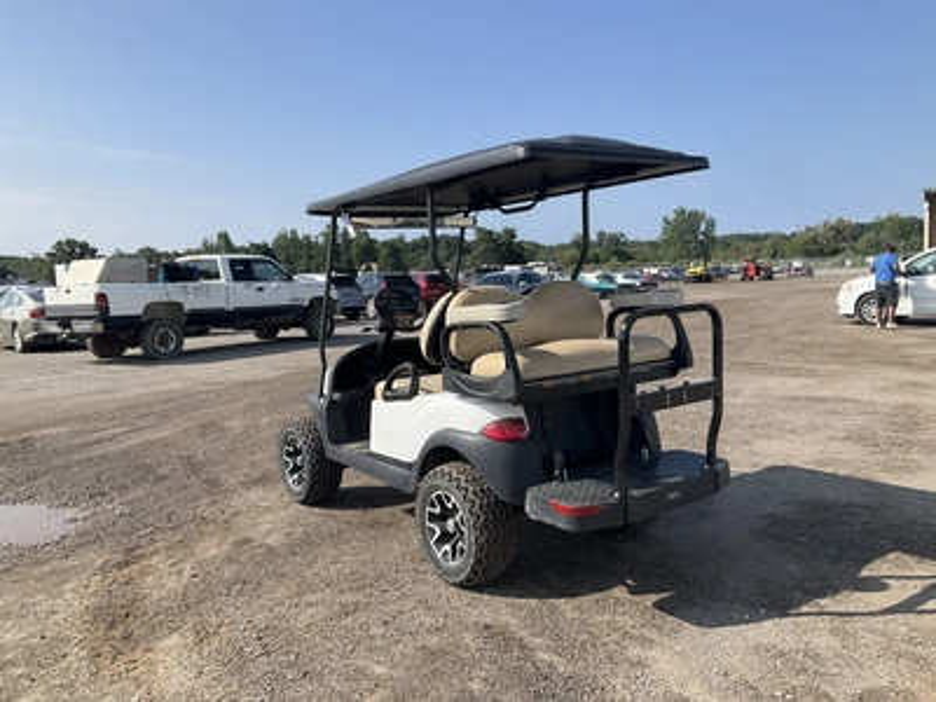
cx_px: 468
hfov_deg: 61.7
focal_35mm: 29
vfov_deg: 48.2
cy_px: 351
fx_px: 784
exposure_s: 1/1577
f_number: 1.8
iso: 25
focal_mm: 3
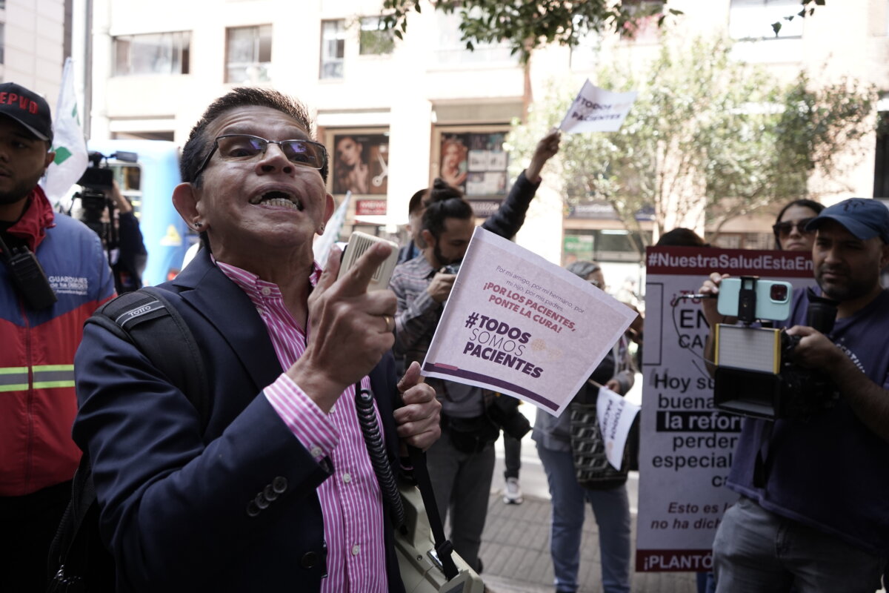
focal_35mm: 29
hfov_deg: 63.7
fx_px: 716
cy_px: 296
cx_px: 444
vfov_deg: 45.0
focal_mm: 29
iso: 1250
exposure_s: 1/500
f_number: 4.5
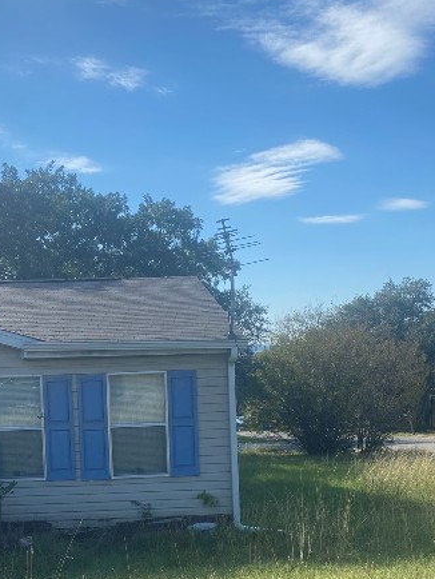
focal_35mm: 46
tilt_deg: -4.7
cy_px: 435
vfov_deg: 40.1
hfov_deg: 30.8
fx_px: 770
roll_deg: +1.6
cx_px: 93
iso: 32
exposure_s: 1/3040
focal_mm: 4.25
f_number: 1.8
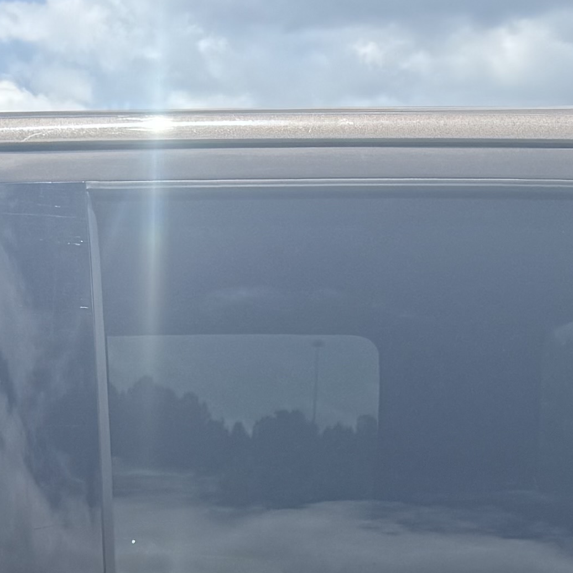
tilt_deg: -12.8
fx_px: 2191
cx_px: -26
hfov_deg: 14.6
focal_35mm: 117
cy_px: 1049
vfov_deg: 13.3
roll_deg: +0.6
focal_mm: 6.76
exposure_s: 1/2506
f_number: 1.78
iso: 80
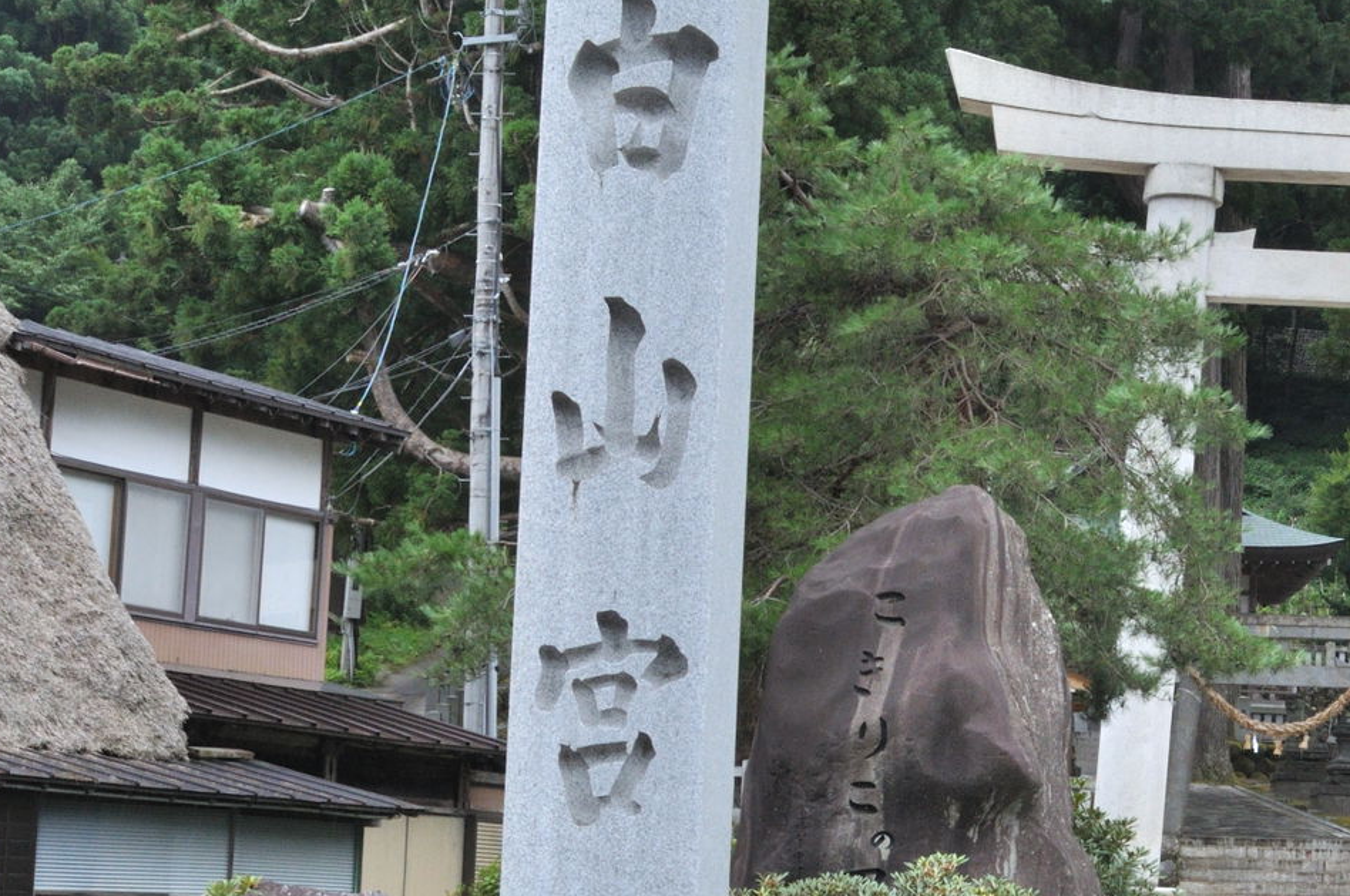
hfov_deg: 24.7
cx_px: 1306
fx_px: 2958
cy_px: 653
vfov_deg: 17.1
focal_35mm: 79
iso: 640
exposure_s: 1/80
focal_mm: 26
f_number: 18
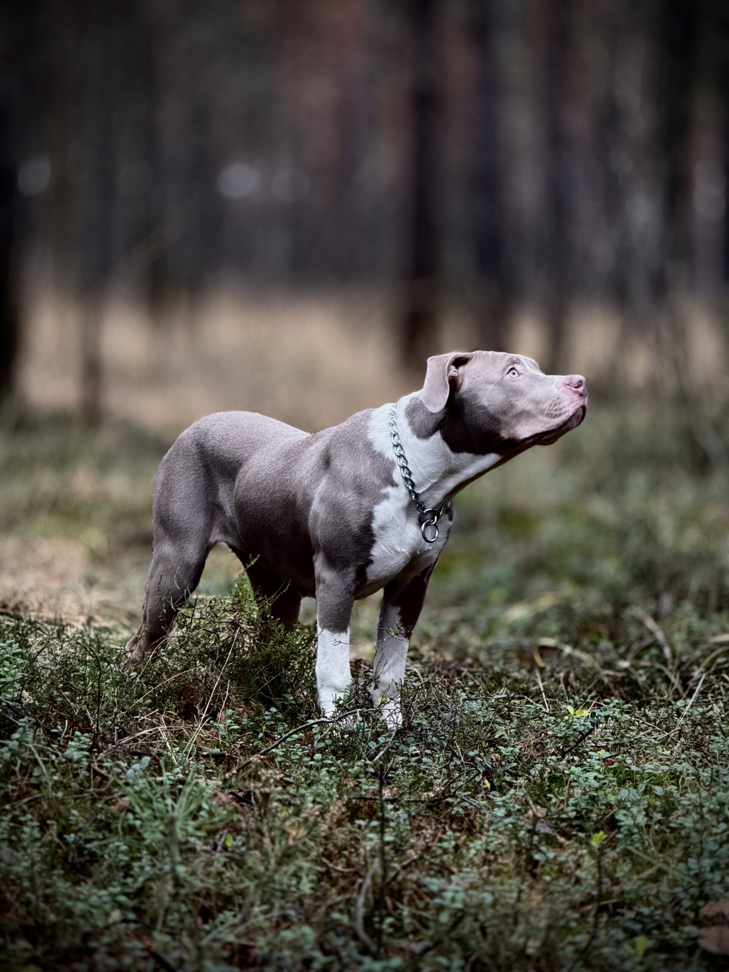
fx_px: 3370
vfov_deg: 16.4
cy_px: 486
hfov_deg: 12.3
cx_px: 364
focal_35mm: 120
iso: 640
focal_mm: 15.66
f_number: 2.8
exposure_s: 1/50
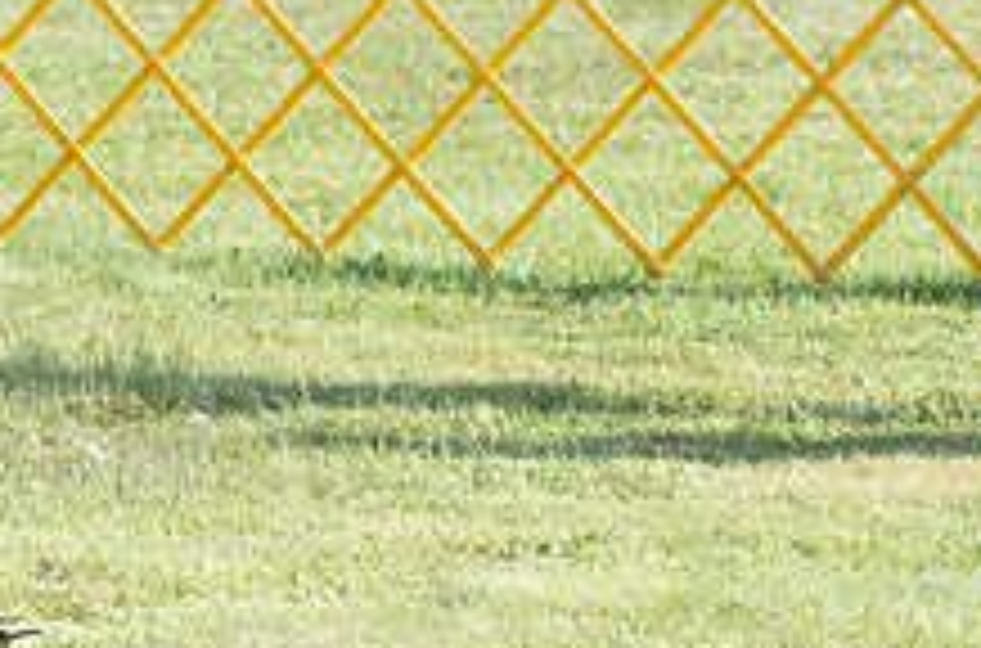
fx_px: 10923
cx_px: 1064
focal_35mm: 402
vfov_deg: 3.4
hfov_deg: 5.1
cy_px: -126
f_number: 5.6
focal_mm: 130
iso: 500
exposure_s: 1/1250
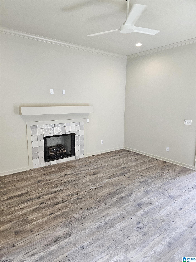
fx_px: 174
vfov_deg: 73.9
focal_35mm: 23
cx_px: 98
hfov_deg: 58.9
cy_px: 131
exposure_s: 1/120
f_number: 1.7
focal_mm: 6.3
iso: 250
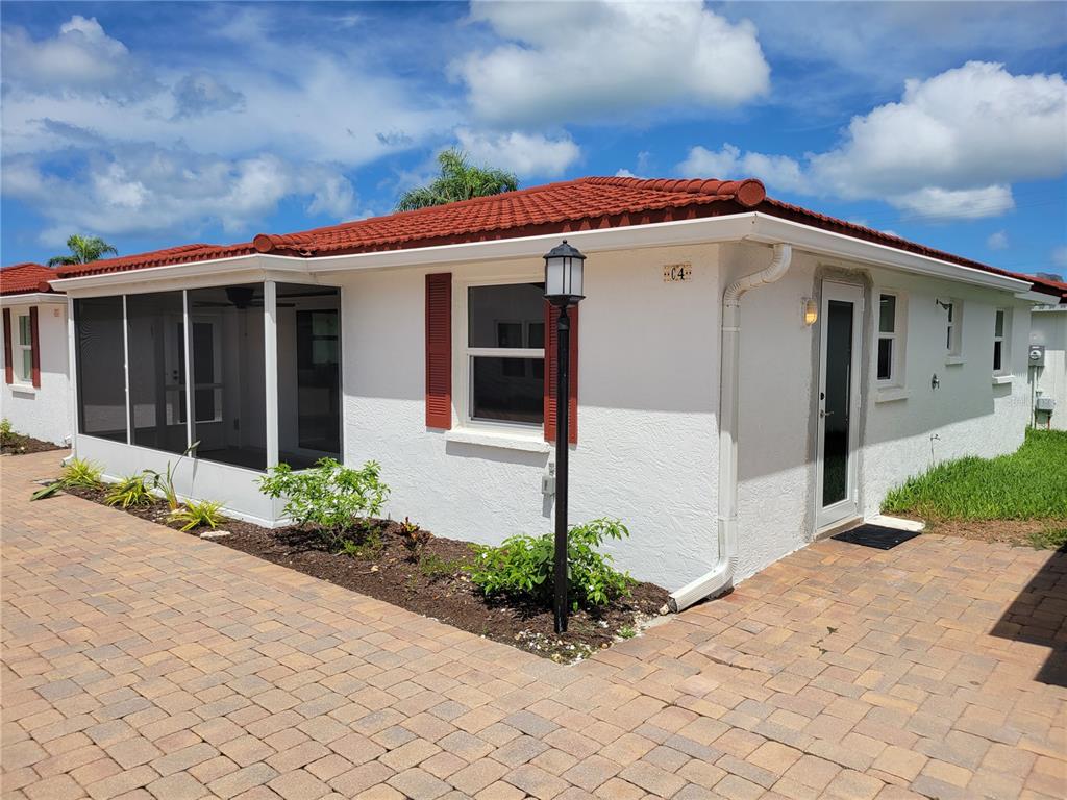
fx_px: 801
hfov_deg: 67.3
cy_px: 400
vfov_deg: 53.1
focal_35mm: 26
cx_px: 534
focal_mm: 5.4
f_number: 1.8
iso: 40
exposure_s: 1/5007
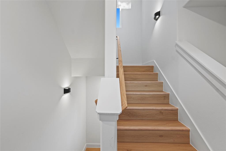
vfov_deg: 72.0
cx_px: 113
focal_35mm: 16
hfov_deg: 95.0
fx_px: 104
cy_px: 76
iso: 125
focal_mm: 11
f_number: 8
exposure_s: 1
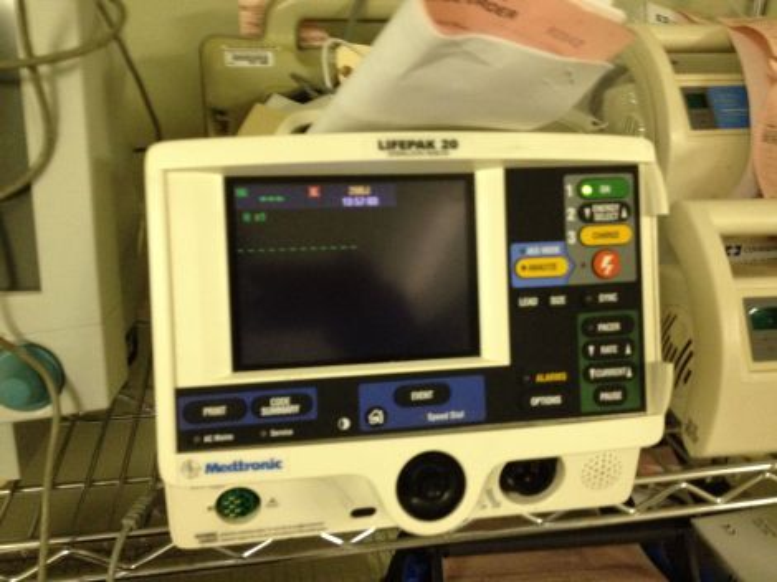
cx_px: 388
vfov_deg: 40.7
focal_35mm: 35
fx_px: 785
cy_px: 291
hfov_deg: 52.6
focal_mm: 4.28
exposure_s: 1/15
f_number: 2.4
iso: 500
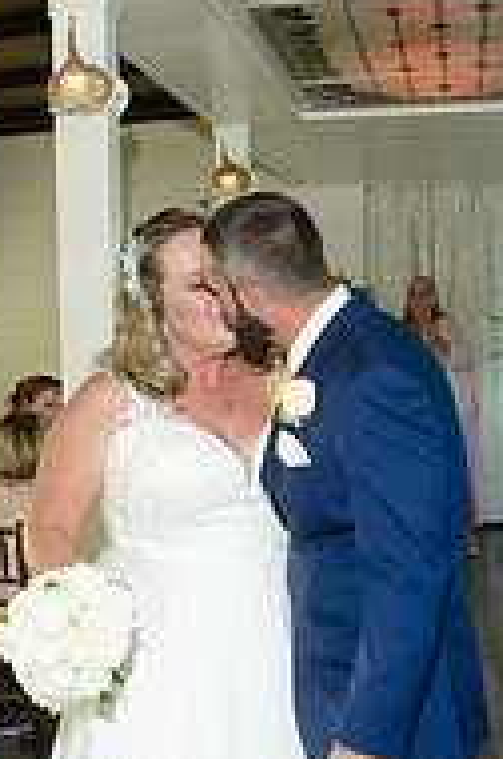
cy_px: 567
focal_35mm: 64
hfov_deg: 21.2
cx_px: 216
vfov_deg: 30.9
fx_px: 1346
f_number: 5.6
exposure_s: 1/125
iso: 400
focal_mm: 18
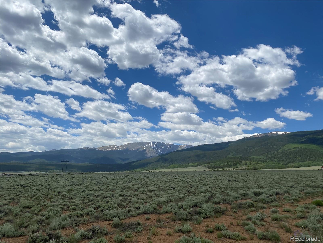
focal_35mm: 26
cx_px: 162
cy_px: 122
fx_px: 243
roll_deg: -0.8
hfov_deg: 67.3
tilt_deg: +13.4
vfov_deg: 53.1
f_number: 1.8
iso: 32
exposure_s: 1/6757
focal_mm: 4.25
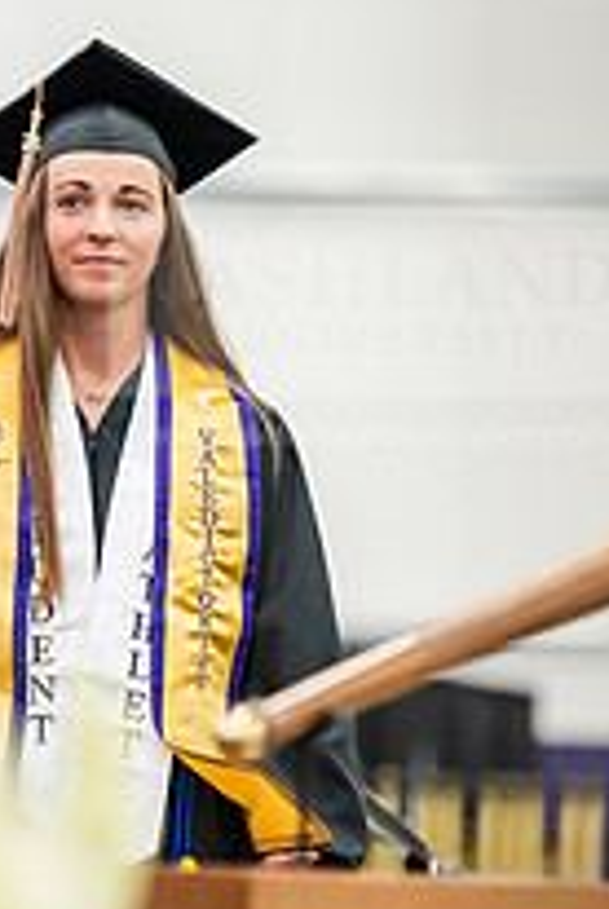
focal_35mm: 338
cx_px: 40
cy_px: 481
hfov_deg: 4.1
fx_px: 8547
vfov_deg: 6.1
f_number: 2.8
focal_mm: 155
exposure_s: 1/200
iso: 2500
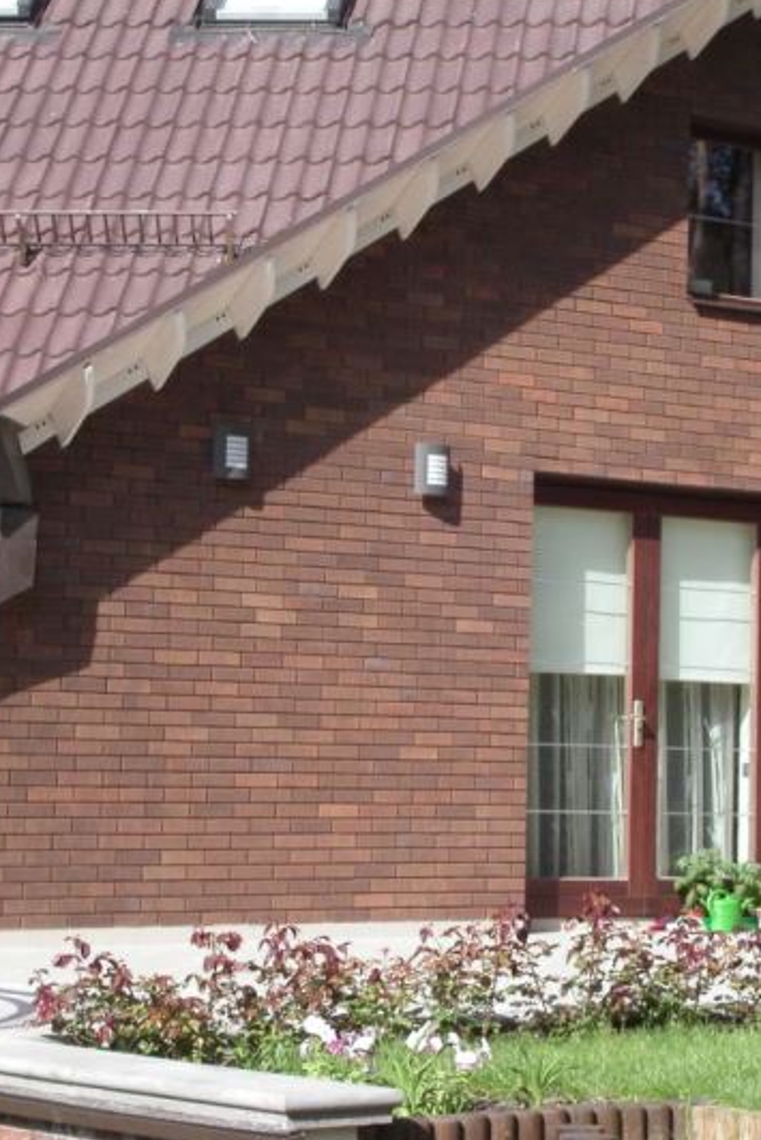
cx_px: 505
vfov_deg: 17.8
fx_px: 3644
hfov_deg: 11.9
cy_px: 568
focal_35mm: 115
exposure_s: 1/180
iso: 100
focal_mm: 16.9
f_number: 6.7
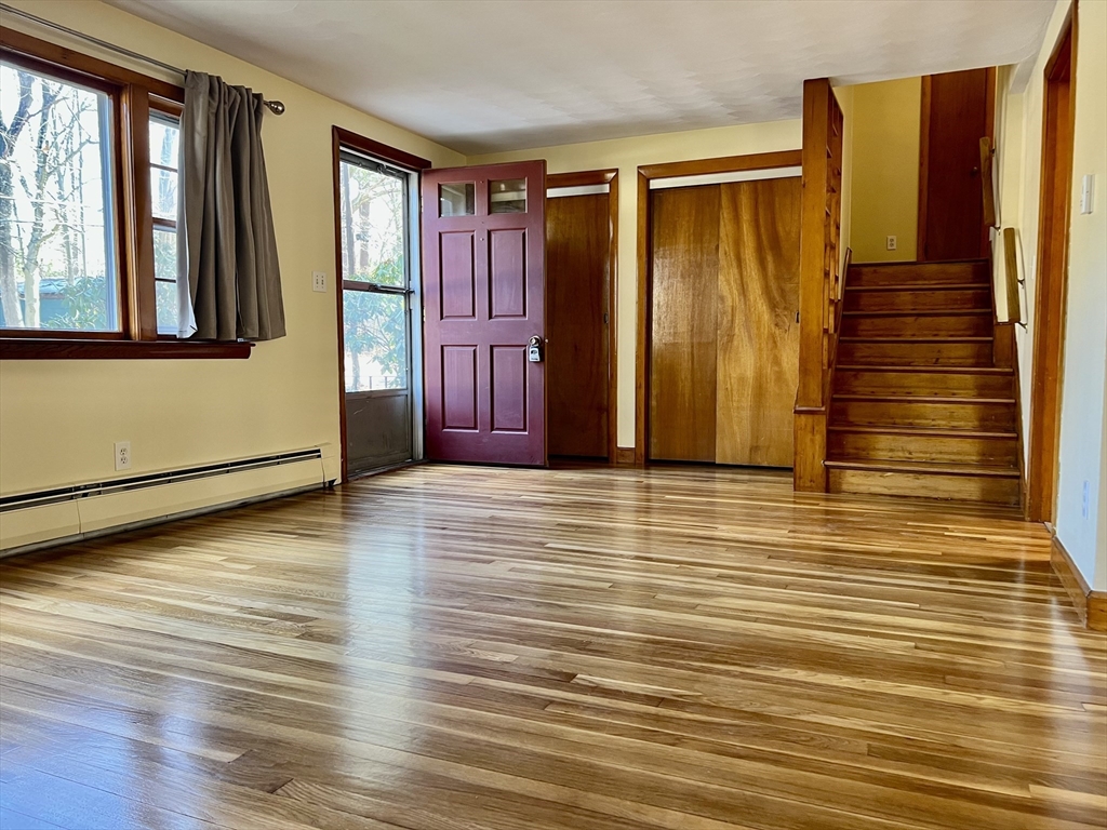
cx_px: 554
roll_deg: +0.7
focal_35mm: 26
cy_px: 415
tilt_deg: -4.2
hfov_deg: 67.3
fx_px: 831
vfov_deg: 53.1
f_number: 1.5
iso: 160
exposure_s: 1/60
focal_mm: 5.7
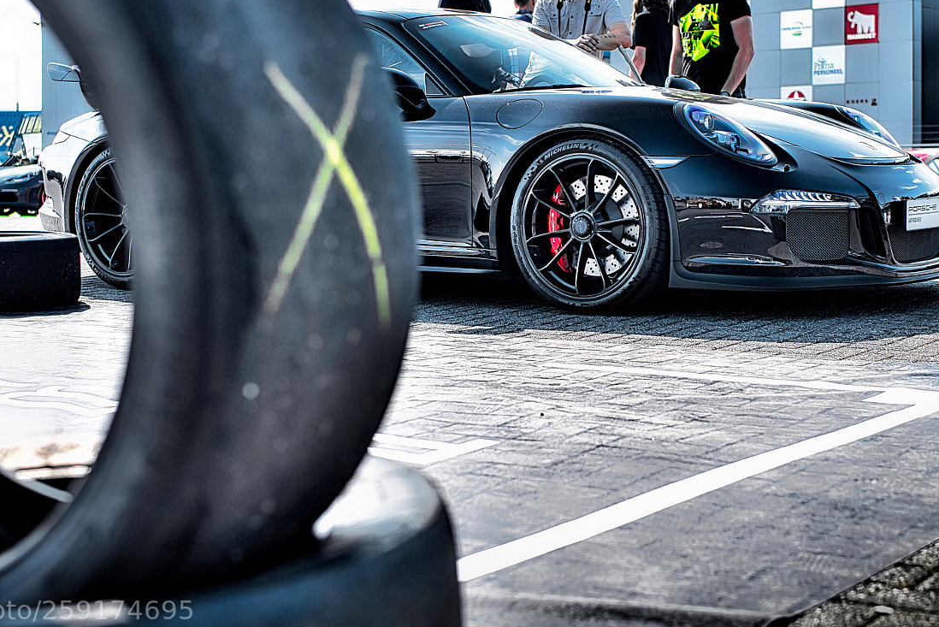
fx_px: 1331
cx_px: 430
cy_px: 221
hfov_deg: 38.8
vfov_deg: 26.4
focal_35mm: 51
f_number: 2.8
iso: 100
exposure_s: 1/400
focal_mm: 35
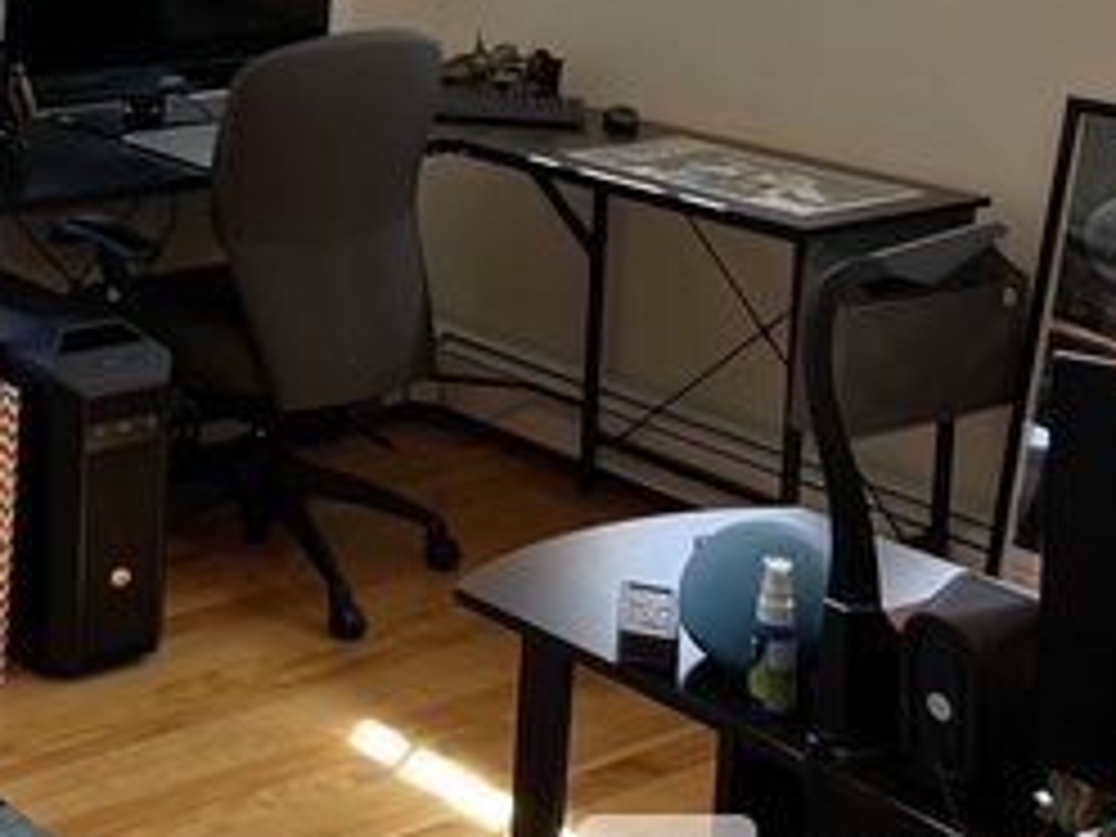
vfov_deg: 19.9
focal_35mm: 70
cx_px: -196
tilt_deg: -4.6
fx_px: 2257
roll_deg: -0.8
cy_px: -130
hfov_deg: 25.2
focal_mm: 5.1
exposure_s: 1/155
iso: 32
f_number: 1.6
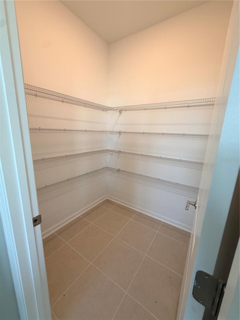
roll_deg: -2.8
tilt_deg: -13.5
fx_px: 129
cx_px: 120
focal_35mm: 14
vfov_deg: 102.1
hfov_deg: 85.7
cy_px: 160
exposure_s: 1/120
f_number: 2.2
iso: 160
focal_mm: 2.22
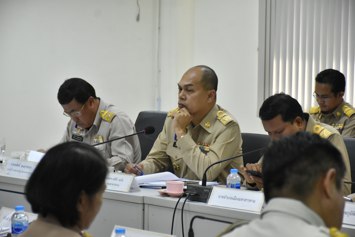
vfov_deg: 10.2
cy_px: 118
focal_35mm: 135
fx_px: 1332
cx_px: 178
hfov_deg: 15.2
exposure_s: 1/160
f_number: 5.3
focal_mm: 90
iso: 3200
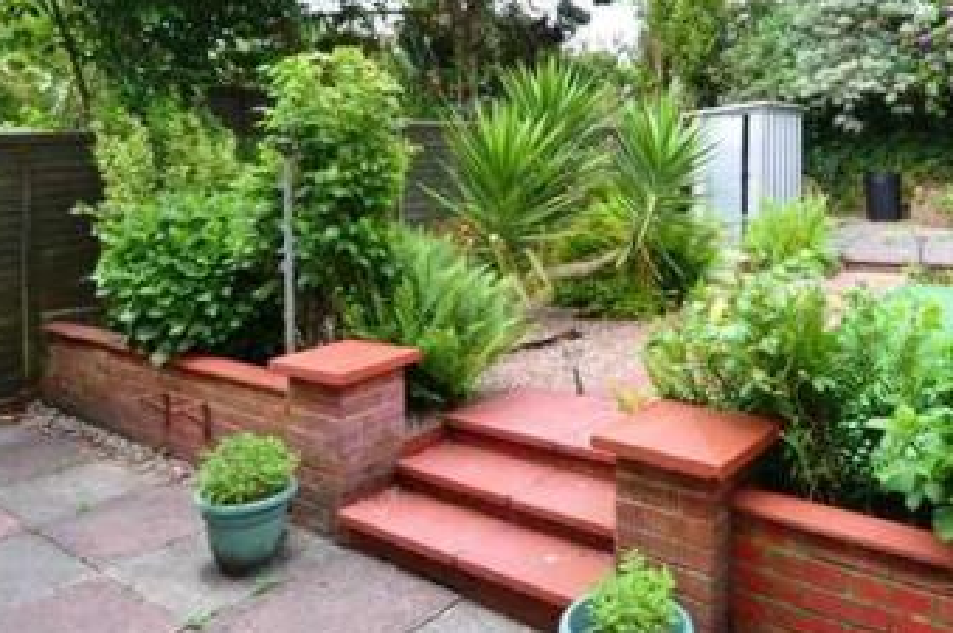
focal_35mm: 29
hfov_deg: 62.9
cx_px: 593
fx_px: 767
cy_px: 179
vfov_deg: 43.7
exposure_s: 1/125
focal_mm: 10
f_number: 5.6
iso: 320
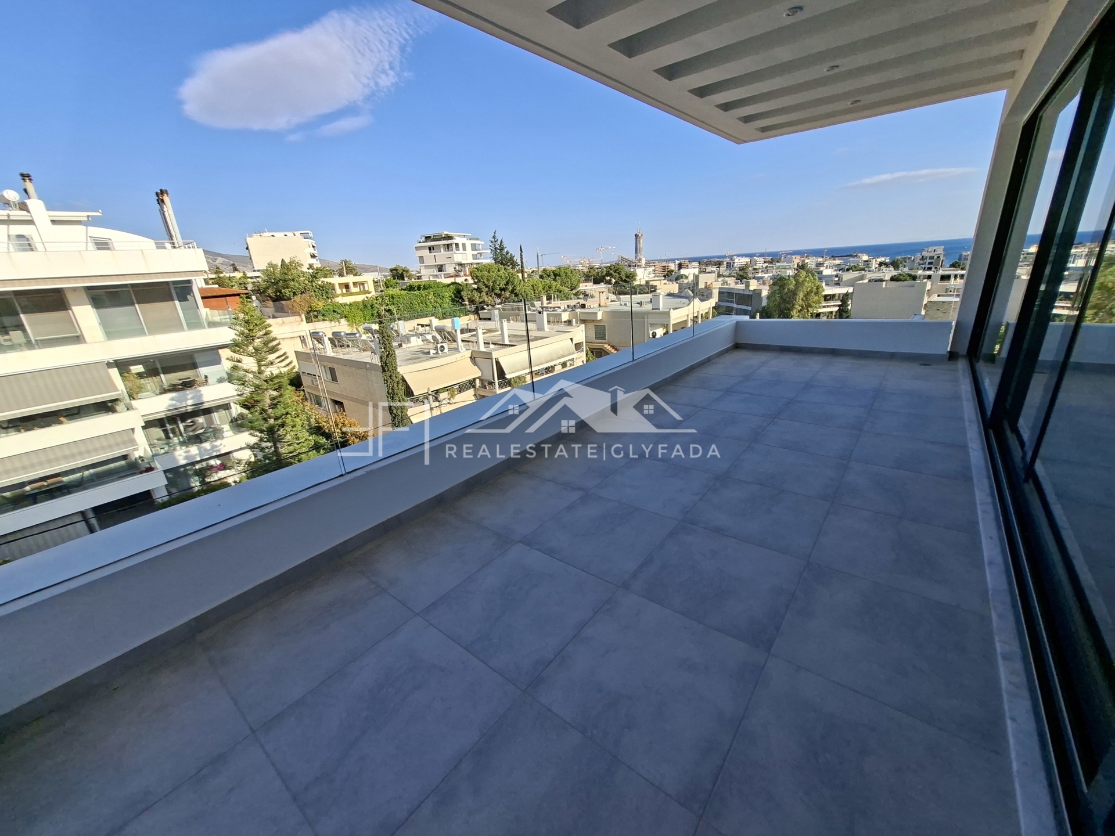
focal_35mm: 13
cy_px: 418
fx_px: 419
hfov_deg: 106.2
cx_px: 558
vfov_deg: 89.9
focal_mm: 1.74
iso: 40
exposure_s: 1/1139
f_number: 2.2
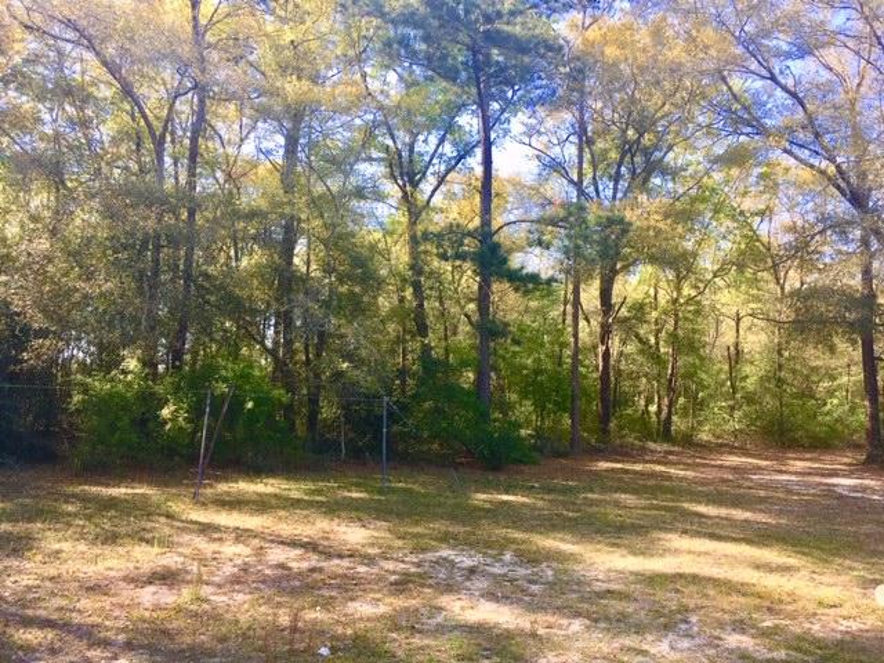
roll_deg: -1.3
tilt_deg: +4.1
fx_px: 741
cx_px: 442
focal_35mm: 29
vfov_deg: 48.2
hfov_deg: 61.7
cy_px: 332
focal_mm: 4.15
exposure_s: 1/320
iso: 25
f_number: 2.2
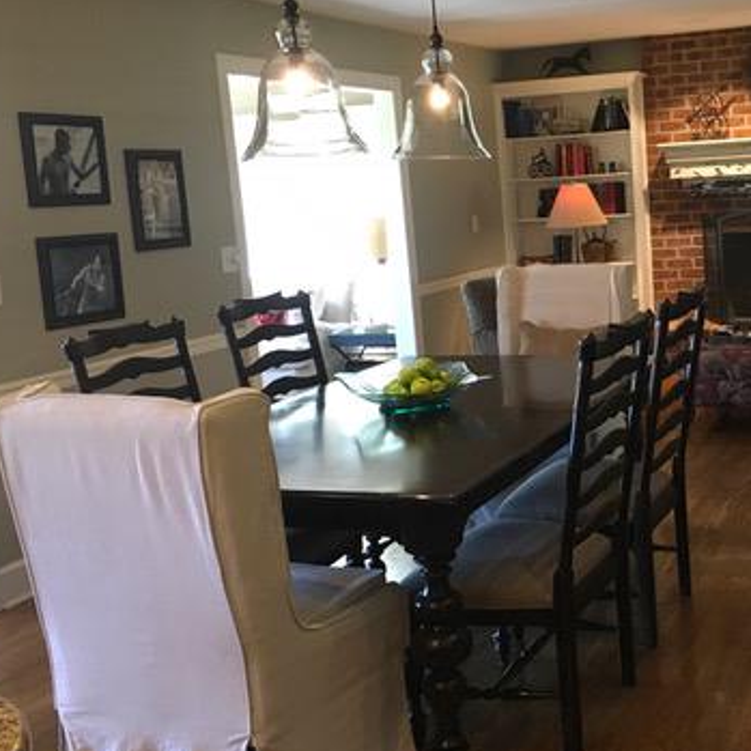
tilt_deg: -8.0
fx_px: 1154
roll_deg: +3.7
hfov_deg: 35.1
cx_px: 587
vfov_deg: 36.0
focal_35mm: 47
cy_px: 336
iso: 200
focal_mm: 4.15
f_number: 2.2
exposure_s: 1/30
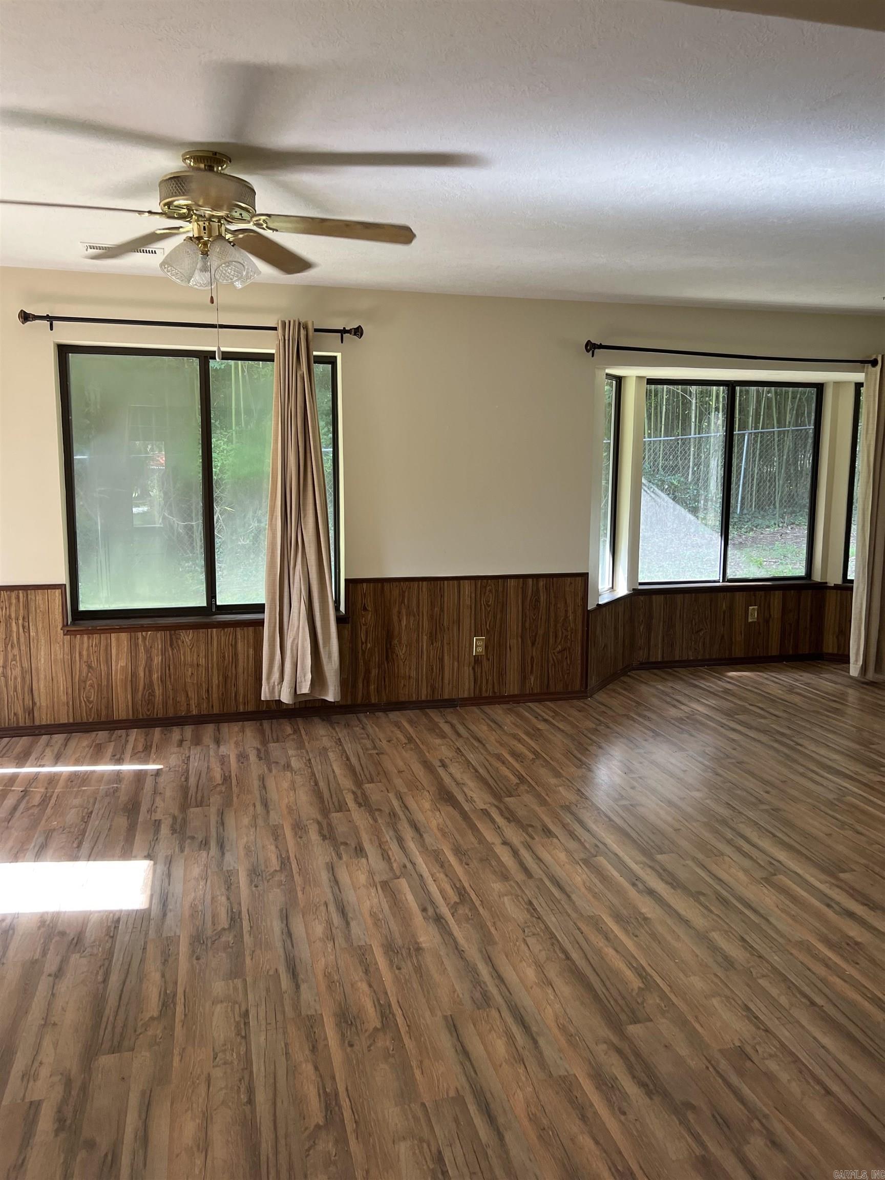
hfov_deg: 53.1
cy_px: 590
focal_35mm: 26
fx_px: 886
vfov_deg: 67.3
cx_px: 442
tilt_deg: -7.4
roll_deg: -1.0
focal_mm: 5.7
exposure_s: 1/121
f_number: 1.5
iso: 100
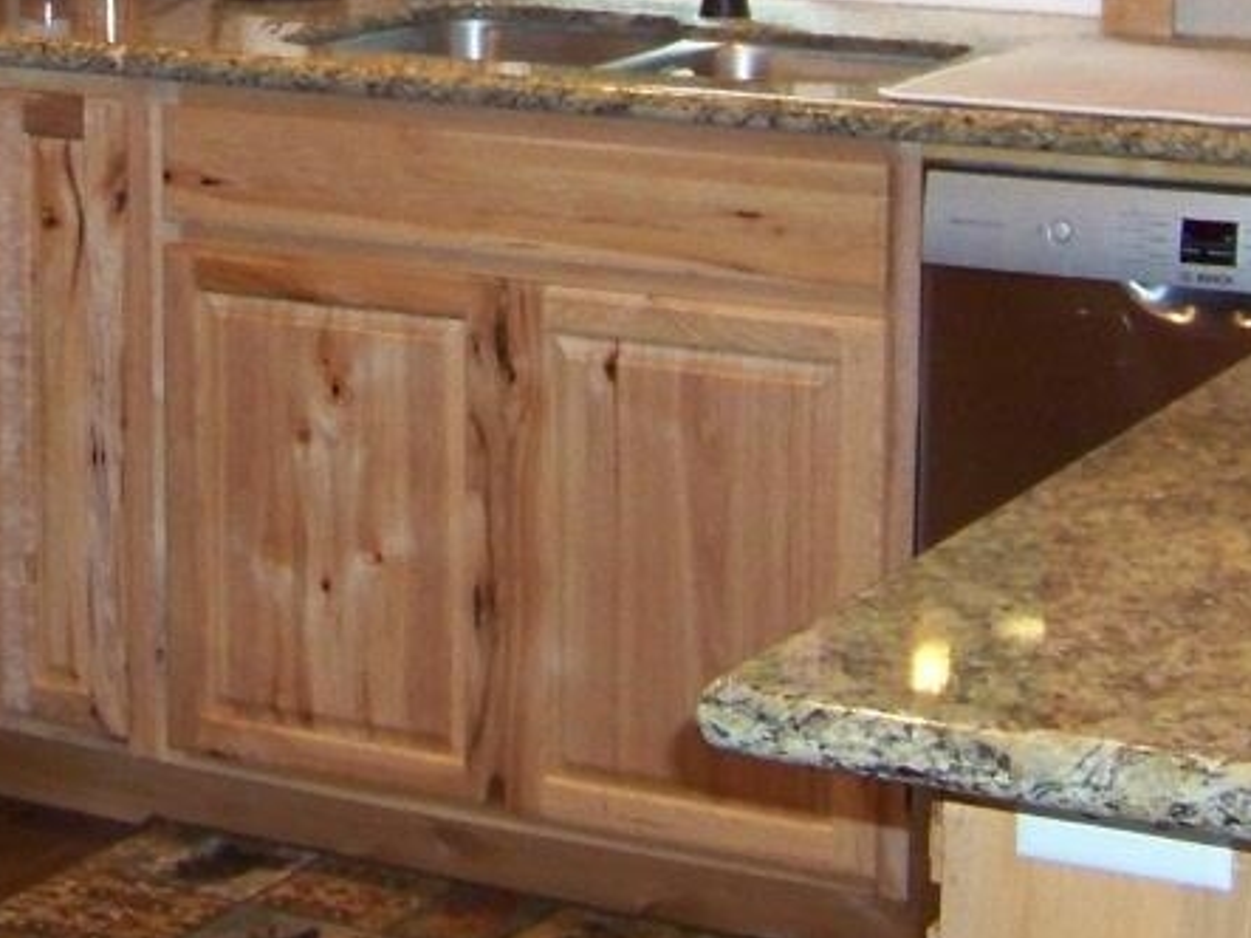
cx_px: 200
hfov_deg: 18.7
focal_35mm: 104
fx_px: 3757
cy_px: -229
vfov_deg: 13.8
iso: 200
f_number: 2.8
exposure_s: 1/30
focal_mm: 5.85
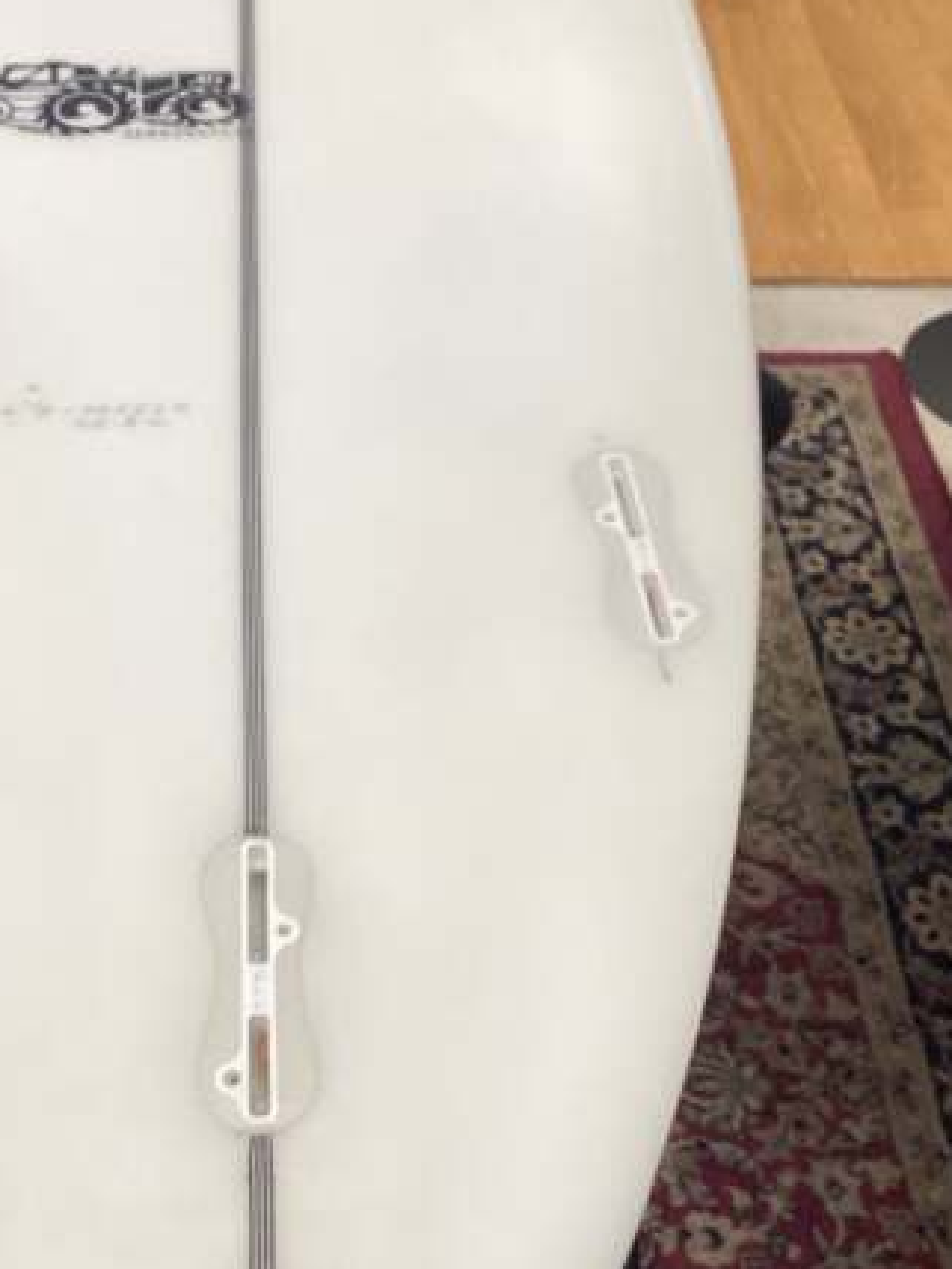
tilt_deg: -43.3
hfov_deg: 25.1
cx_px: 291
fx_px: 2127
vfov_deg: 33.1
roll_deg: -0.9
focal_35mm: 58
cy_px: 474
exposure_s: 1/100
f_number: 2.4
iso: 80
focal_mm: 3.3
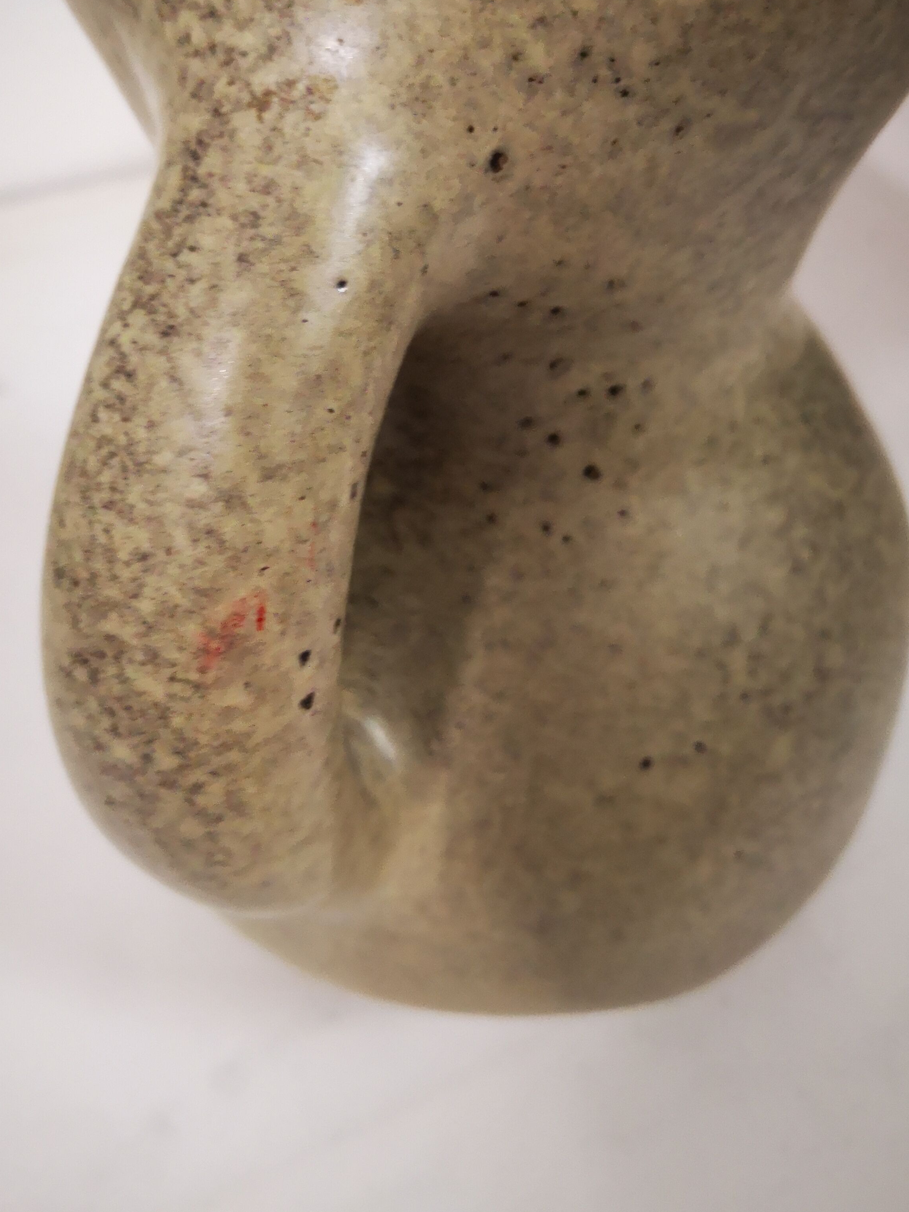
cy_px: 489
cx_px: 441
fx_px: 1225
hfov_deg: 40.7
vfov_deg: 52.3
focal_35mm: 35
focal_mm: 3.95
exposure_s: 1/25
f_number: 1.8
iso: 400
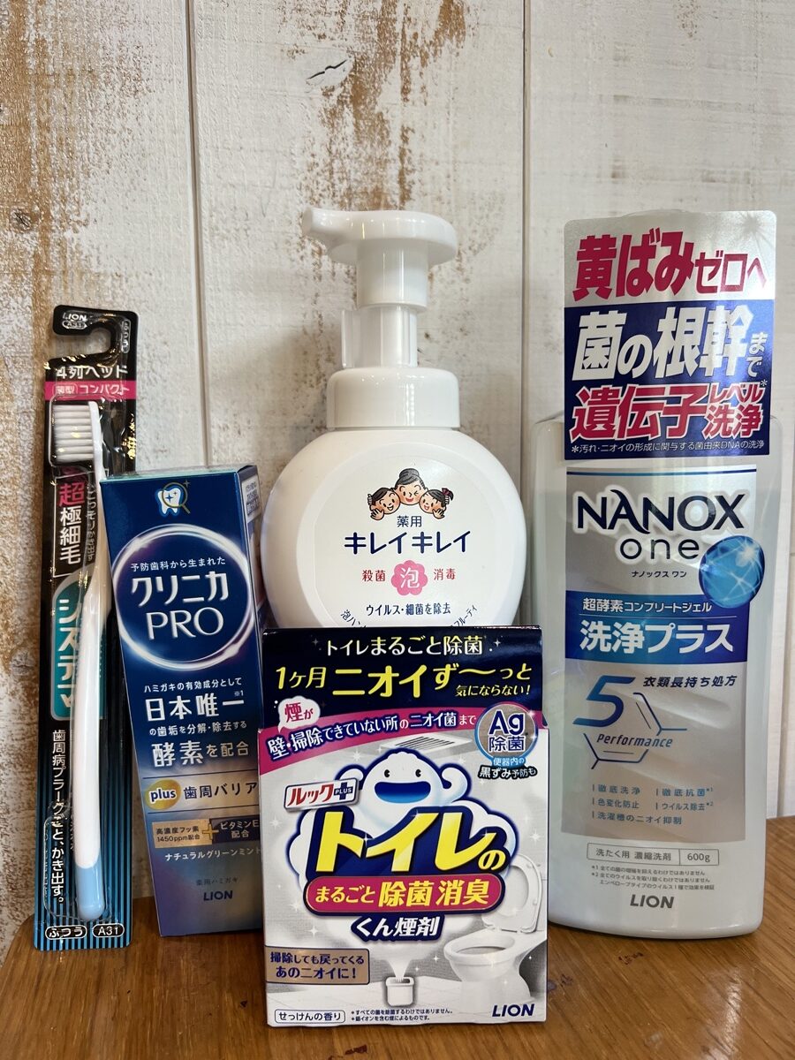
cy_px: 530
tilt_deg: -5.9
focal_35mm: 26
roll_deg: +0.9
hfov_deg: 53.1
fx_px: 796
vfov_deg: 67.3
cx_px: 398
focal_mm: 5.7
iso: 125
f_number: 1.5
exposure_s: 1/100
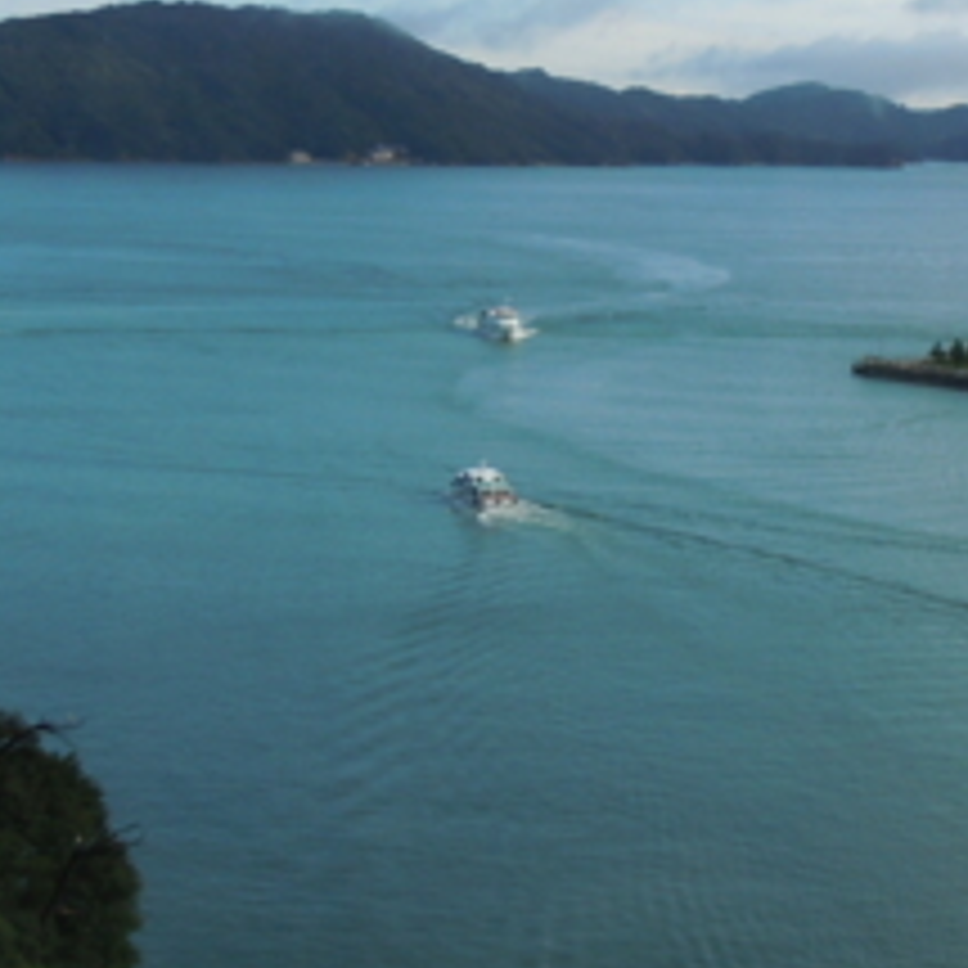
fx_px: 2341
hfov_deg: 23.2
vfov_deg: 23.2
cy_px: 288
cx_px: 698
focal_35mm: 74
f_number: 3.5
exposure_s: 1/800
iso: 100
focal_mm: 5.4
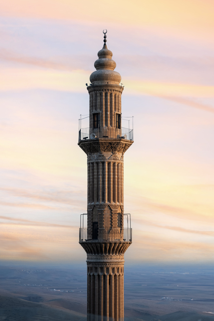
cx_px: 107
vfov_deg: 23.9
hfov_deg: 16.1
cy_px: 160
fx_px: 758
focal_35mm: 85
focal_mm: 85
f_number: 1.8
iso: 640
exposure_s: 1/3200
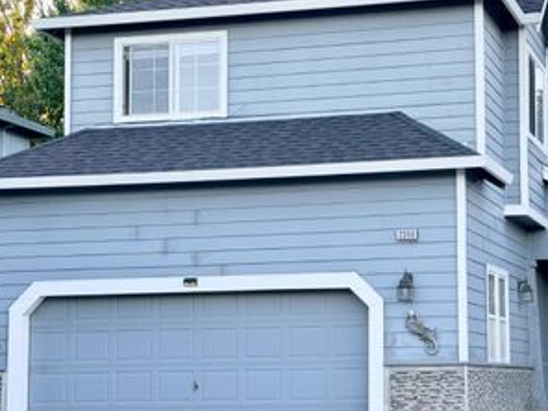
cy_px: 243
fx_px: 1282
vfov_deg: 18.2
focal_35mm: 81
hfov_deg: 23.9
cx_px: 394
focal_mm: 6.76
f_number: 1.78
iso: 80
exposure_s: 1/478
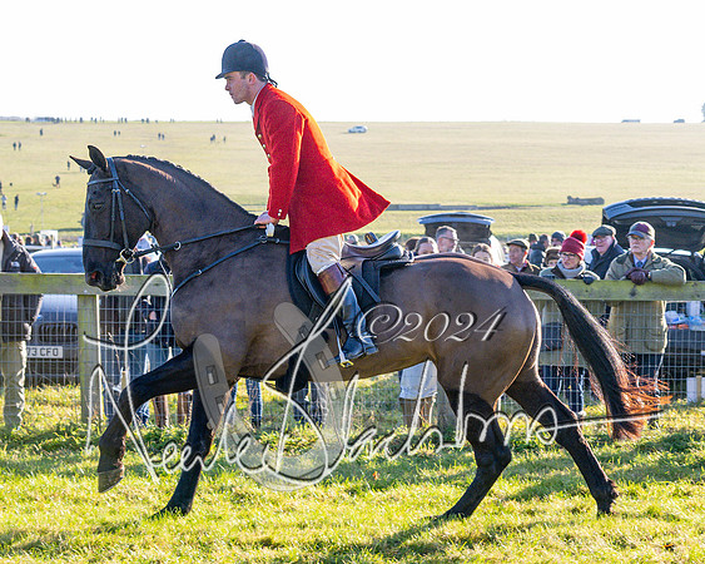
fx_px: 1937
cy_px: 339
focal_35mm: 93
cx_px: 527
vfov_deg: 16.5
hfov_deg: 20.5
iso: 640
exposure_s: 1/1000
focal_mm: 43
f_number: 4
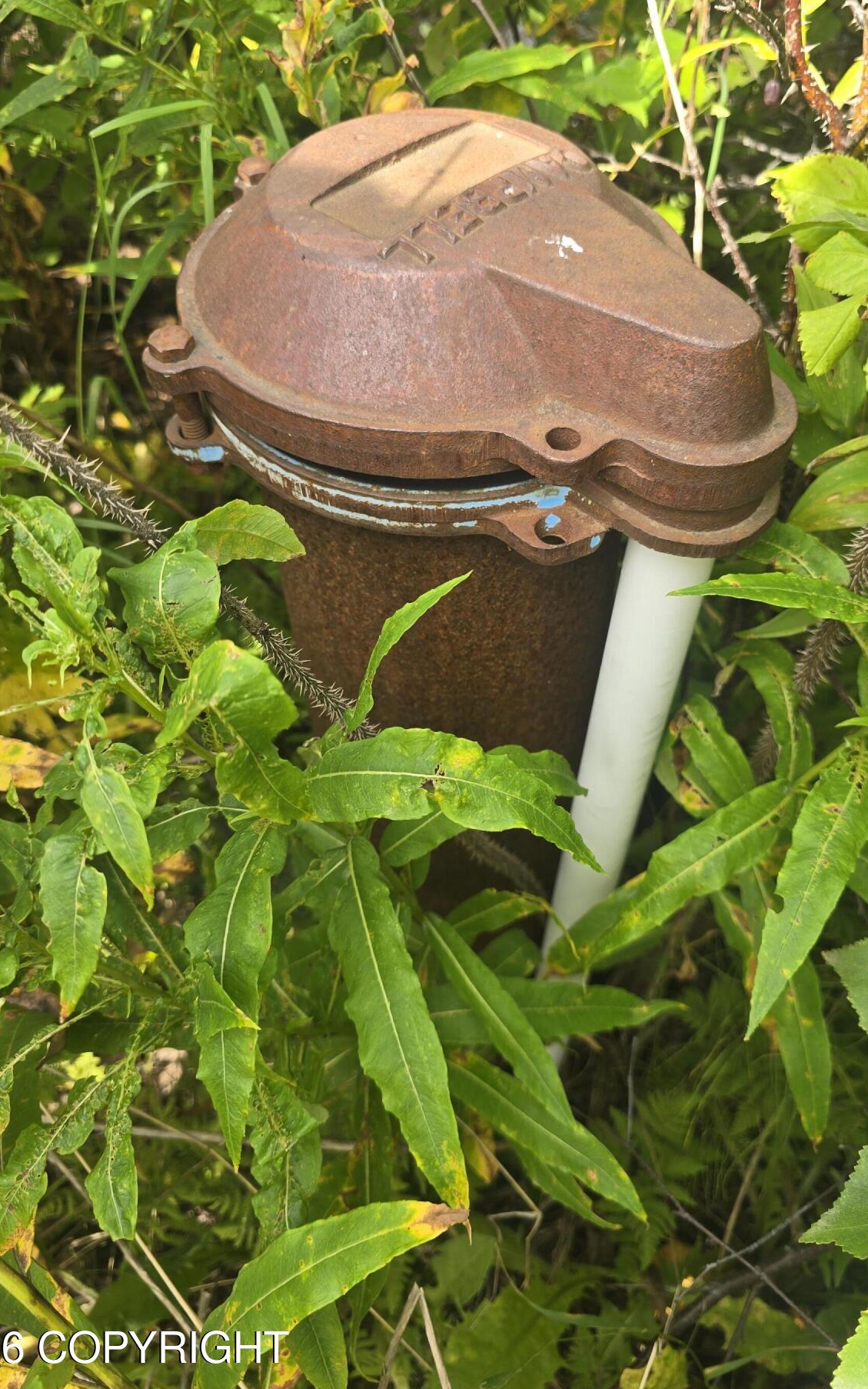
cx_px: 470
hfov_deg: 46.0
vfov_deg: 68.3
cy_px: 649
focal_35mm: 27
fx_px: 1022
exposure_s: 1/180
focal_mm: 6.3
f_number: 1.7
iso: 25
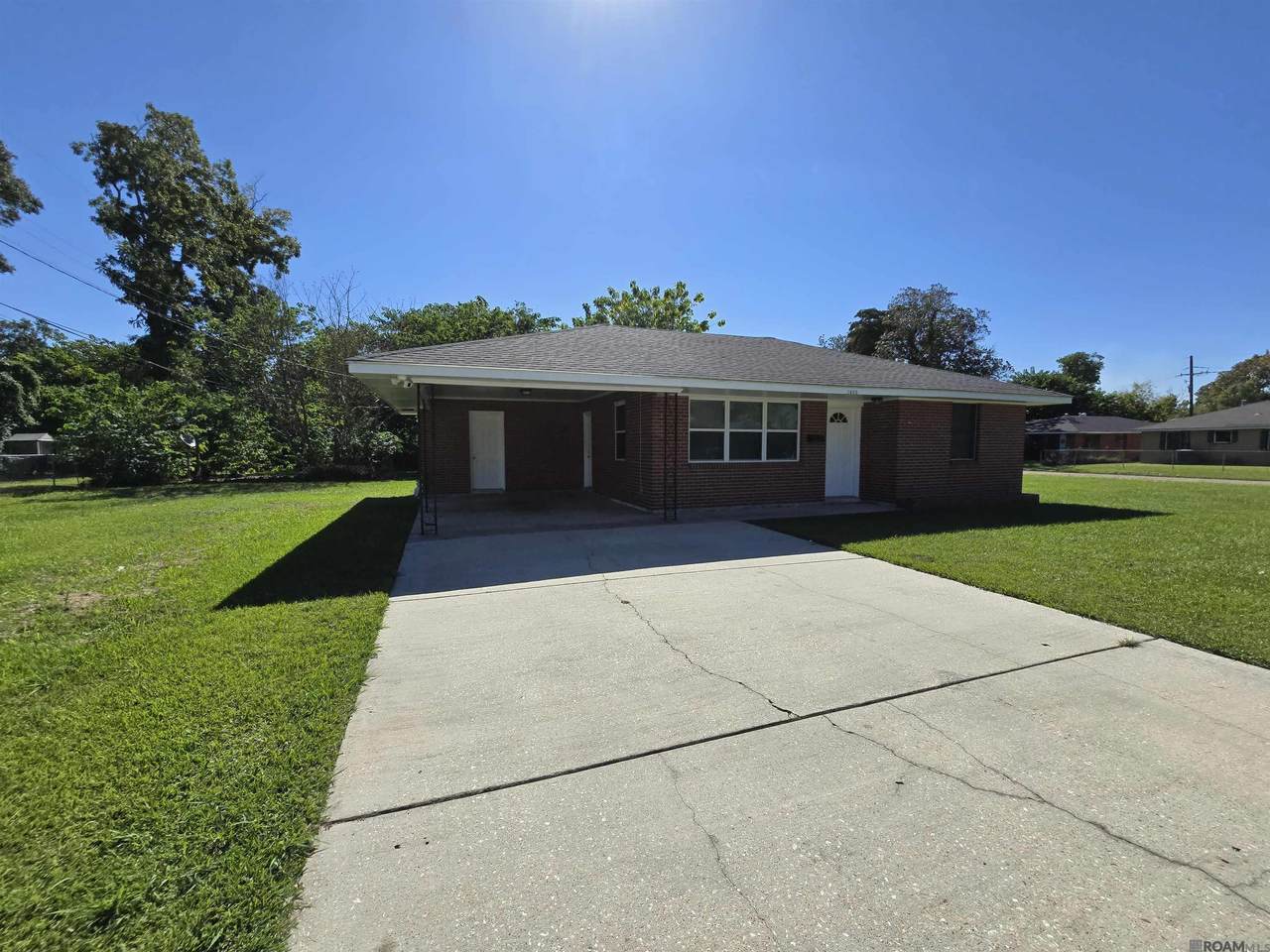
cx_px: 635
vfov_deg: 89.9
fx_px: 477
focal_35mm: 13
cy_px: 476
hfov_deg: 106.2
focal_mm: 2.2
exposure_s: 1/3143
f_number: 2.2
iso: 50
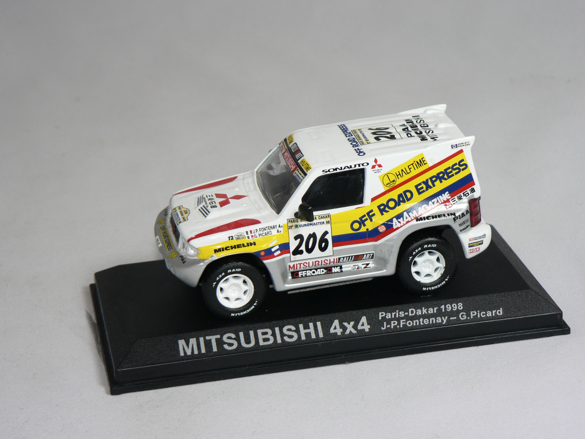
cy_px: 220
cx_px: 292
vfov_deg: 16.2
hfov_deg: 21.5
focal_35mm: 91
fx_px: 1538
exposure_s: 1/60
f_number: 3.2
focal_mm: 15.2
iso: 80
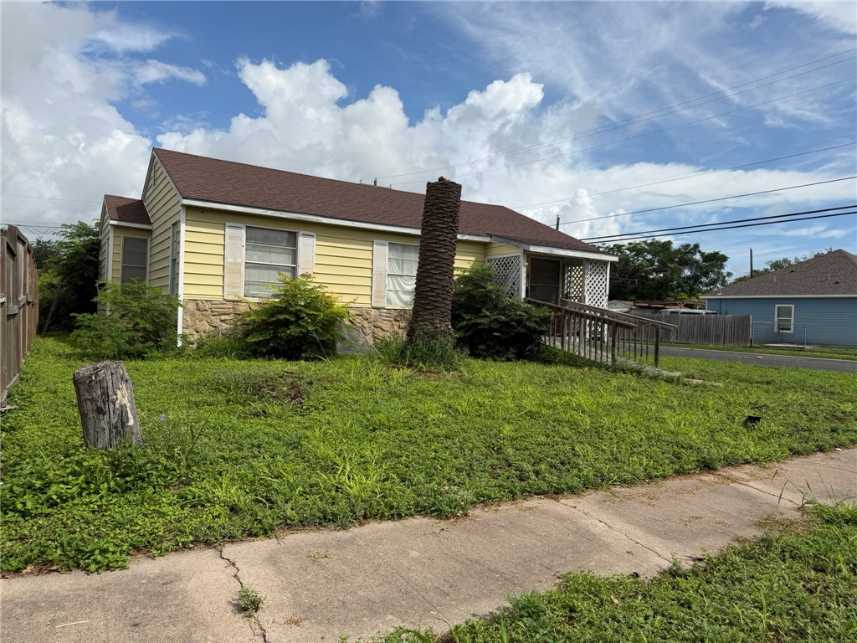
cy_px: 322
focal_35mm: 24
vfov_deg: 56.8
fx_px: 594
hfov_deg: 71.6
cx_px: 428
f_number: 1.78
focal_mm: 6.76
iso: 80
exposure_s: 1/8130
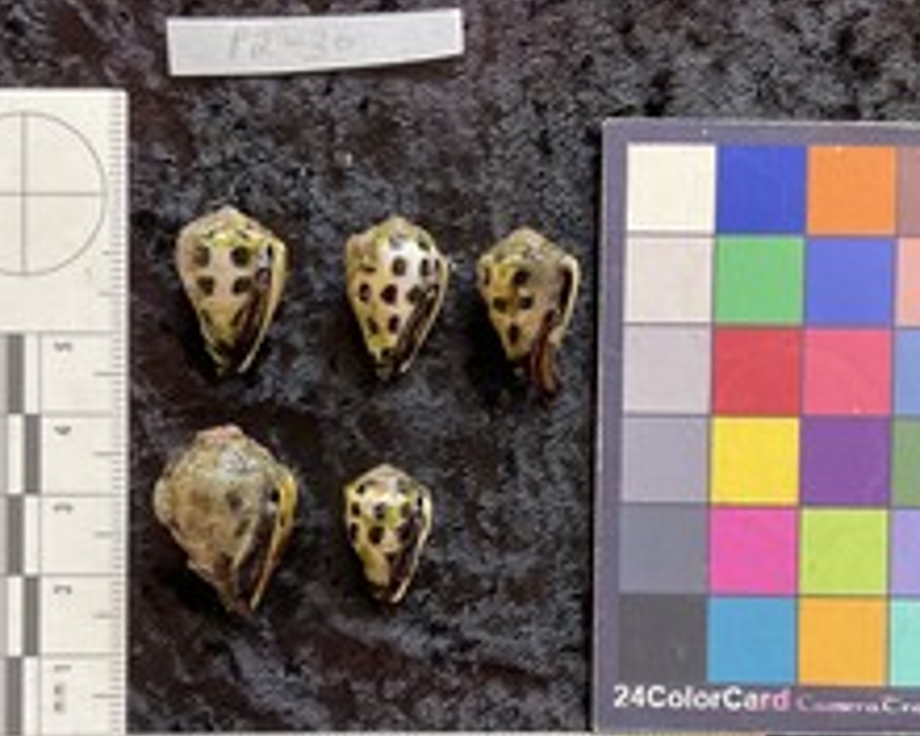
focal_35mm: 45
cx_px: 477
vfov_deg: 33.1
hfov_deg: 41.1
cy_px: 496
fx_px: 1225
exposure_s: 1/60
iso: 64
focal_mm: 3
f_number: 1.8
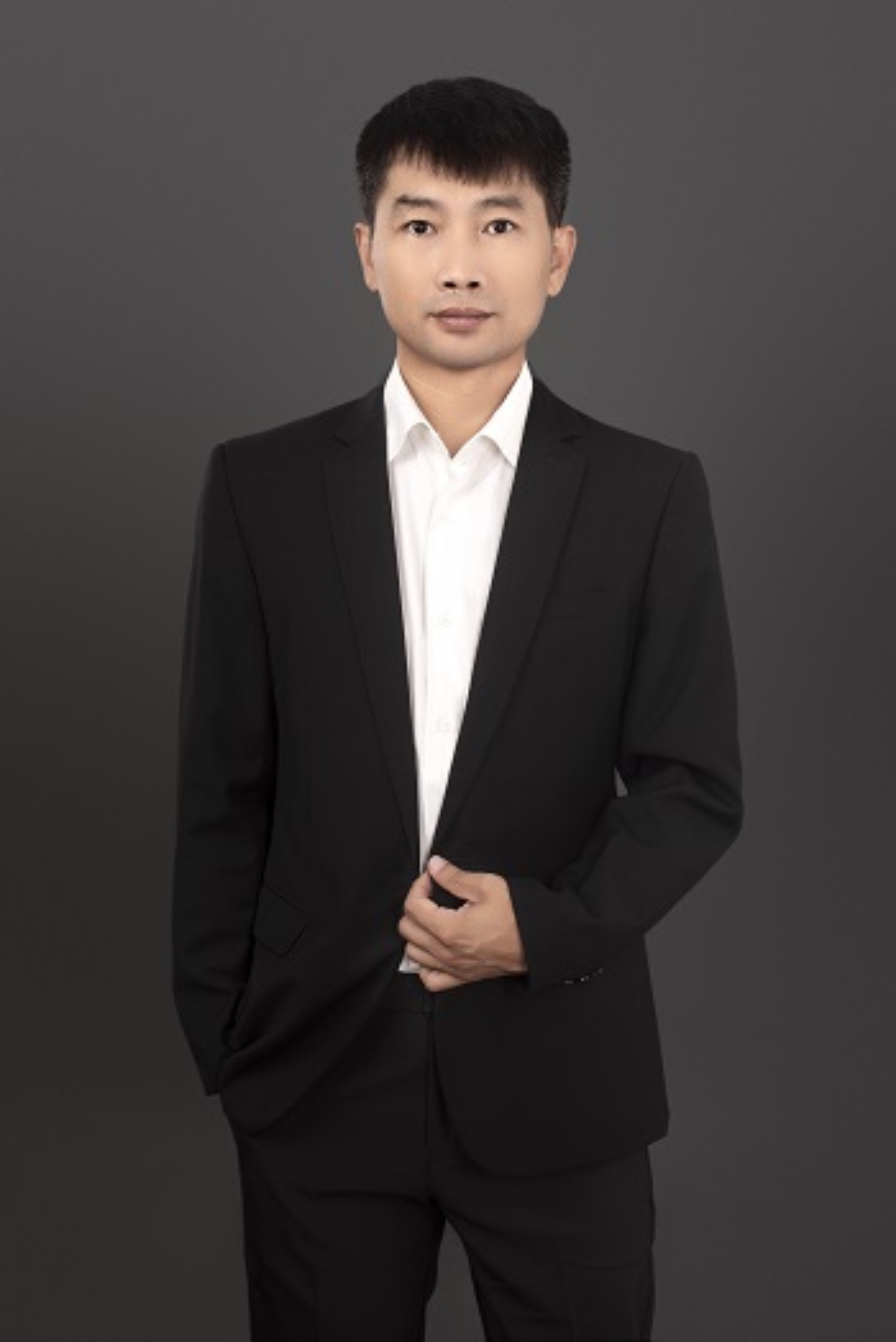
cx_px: 448
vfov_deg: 39.6
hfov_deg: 27.0
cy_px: 671
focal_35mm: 50
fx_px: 1864
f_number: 8
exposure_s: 1/125
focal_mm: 50
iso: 100
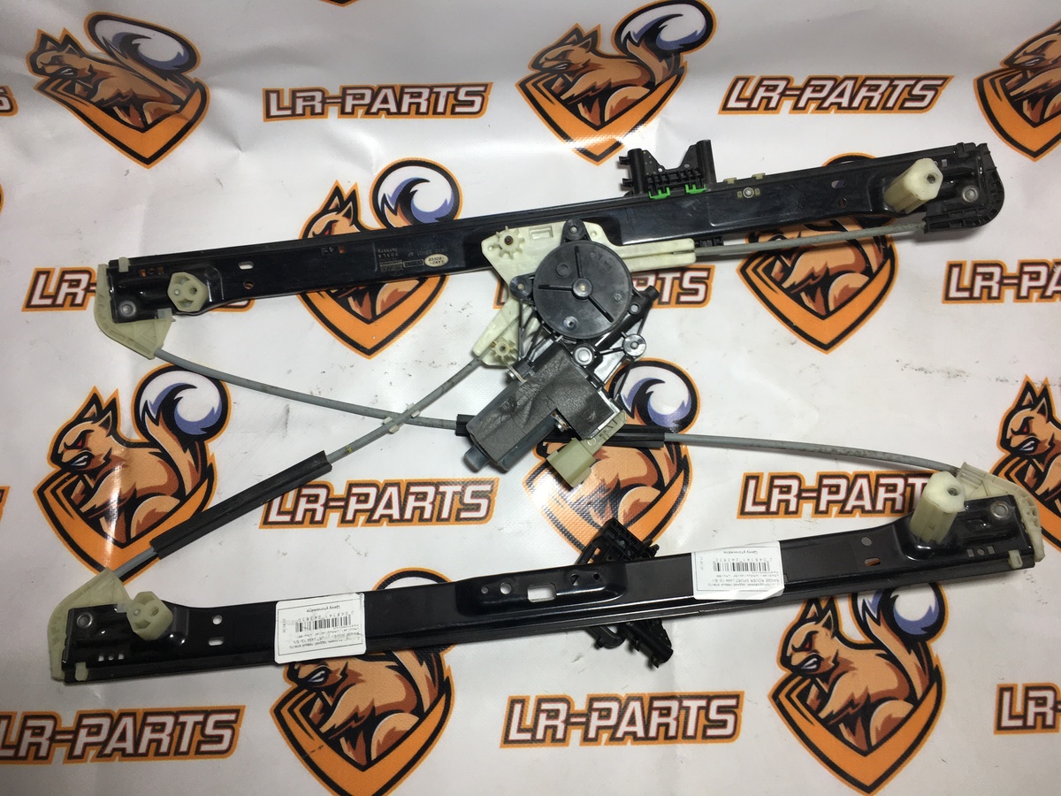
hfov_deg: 61.7
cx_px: 530
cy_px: 398
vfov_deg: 48.2
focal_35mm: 29
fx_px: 889
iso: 40
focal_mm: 4.15
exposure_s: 1/100
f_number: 2.2
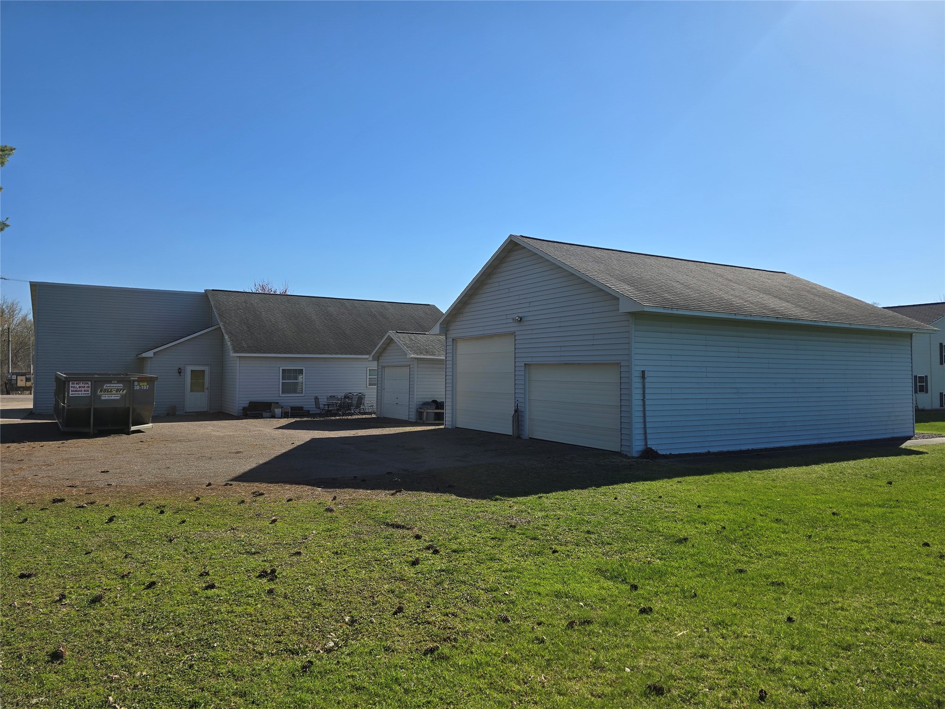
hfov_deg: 73.9
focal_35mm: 23
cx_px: 472
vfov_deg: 58.9
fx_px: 628
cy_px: 354
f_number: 1.7
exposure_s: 1/965
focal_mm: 6.3
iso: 12
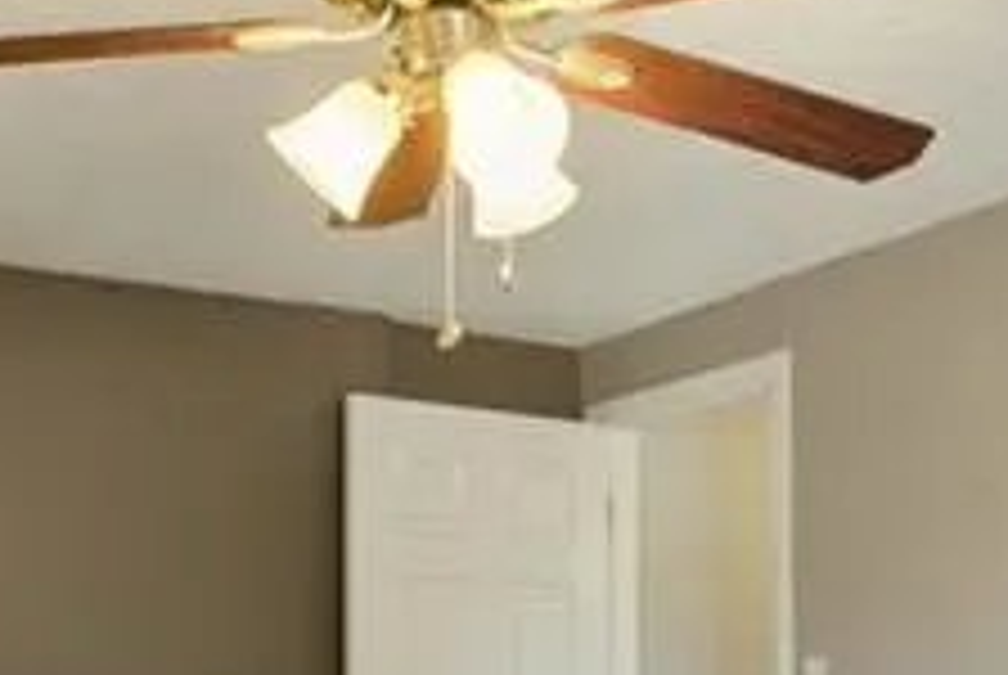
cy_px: 752
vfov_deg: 19.4
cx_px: 670
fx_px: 1884
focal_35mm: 67
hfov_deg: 29.7
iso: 800
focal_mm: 14.7
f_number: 9
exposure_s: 1/5
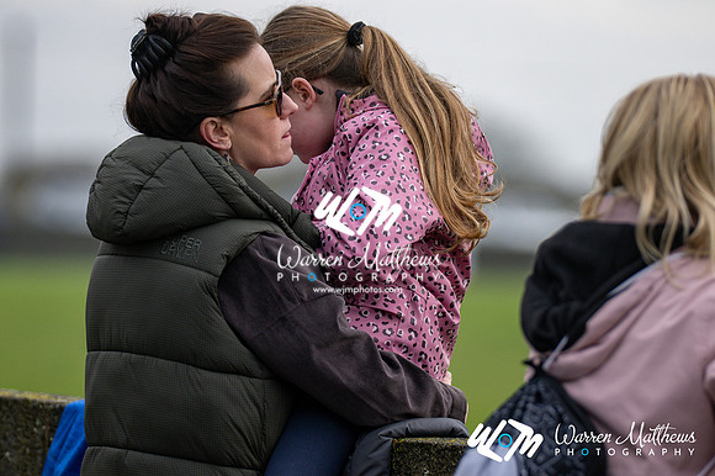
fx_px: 6550
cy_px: 238
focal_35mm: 330
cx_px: 358
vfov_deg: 4.2
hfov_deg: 6.2
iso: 360
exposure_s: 1/1600
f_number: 2.8
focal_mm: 220
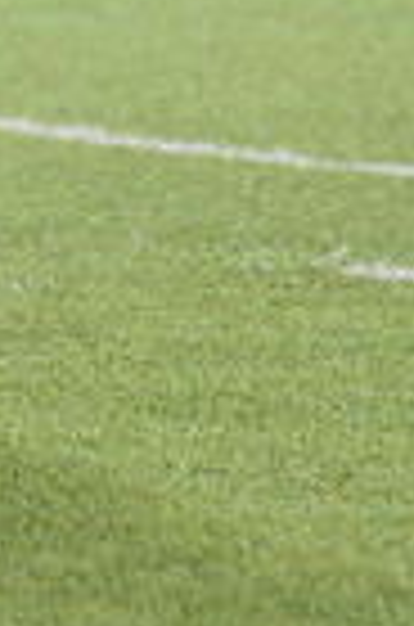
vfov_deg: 2.0
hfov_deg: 1.3
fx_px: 18133
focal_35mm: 1046
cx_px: -369
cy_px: -640
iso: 6400
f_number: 6.3
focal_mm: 250
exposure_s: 1/160
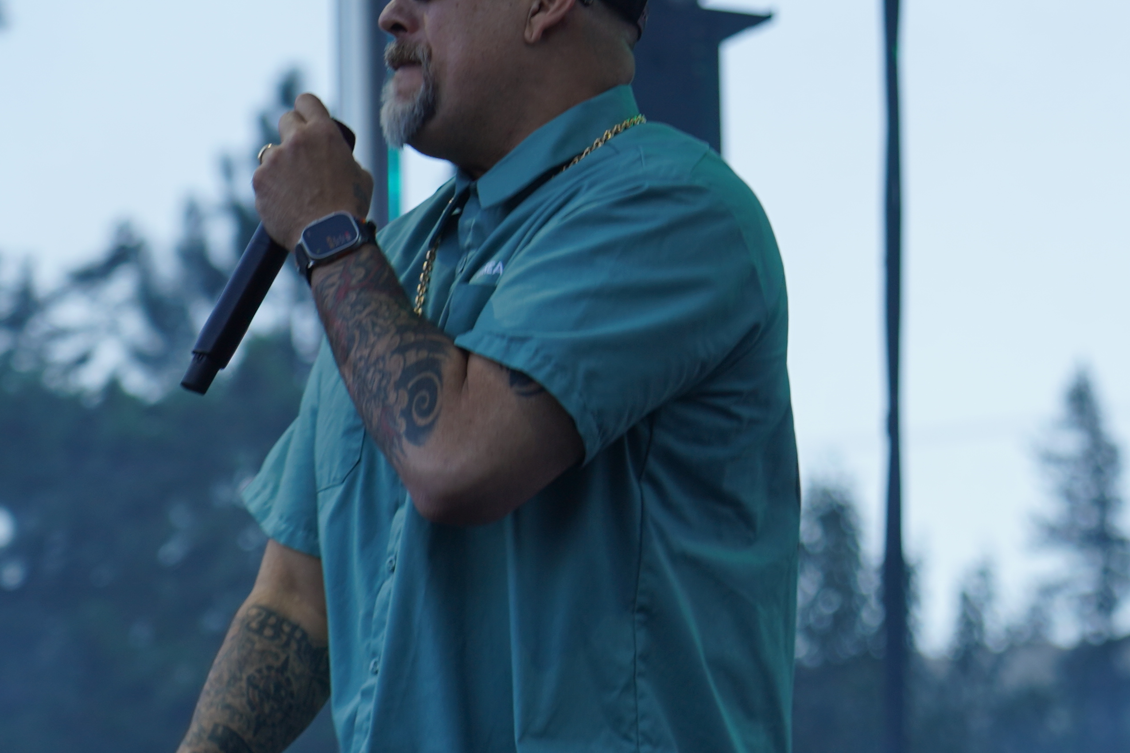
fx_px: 7752
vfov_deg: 5.6
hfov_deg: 8.3
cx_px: 523
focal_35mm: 247
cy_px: 154
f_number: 4.5
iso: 100
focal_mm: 105
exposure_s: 1/160
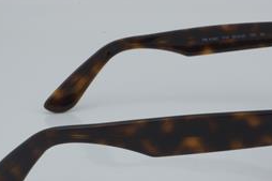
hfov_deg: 17.3
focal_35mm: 118
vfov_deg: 11.6
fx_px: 891
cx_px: 183
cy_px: 112
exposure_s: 1/4
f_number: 32
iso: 100
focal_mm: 50
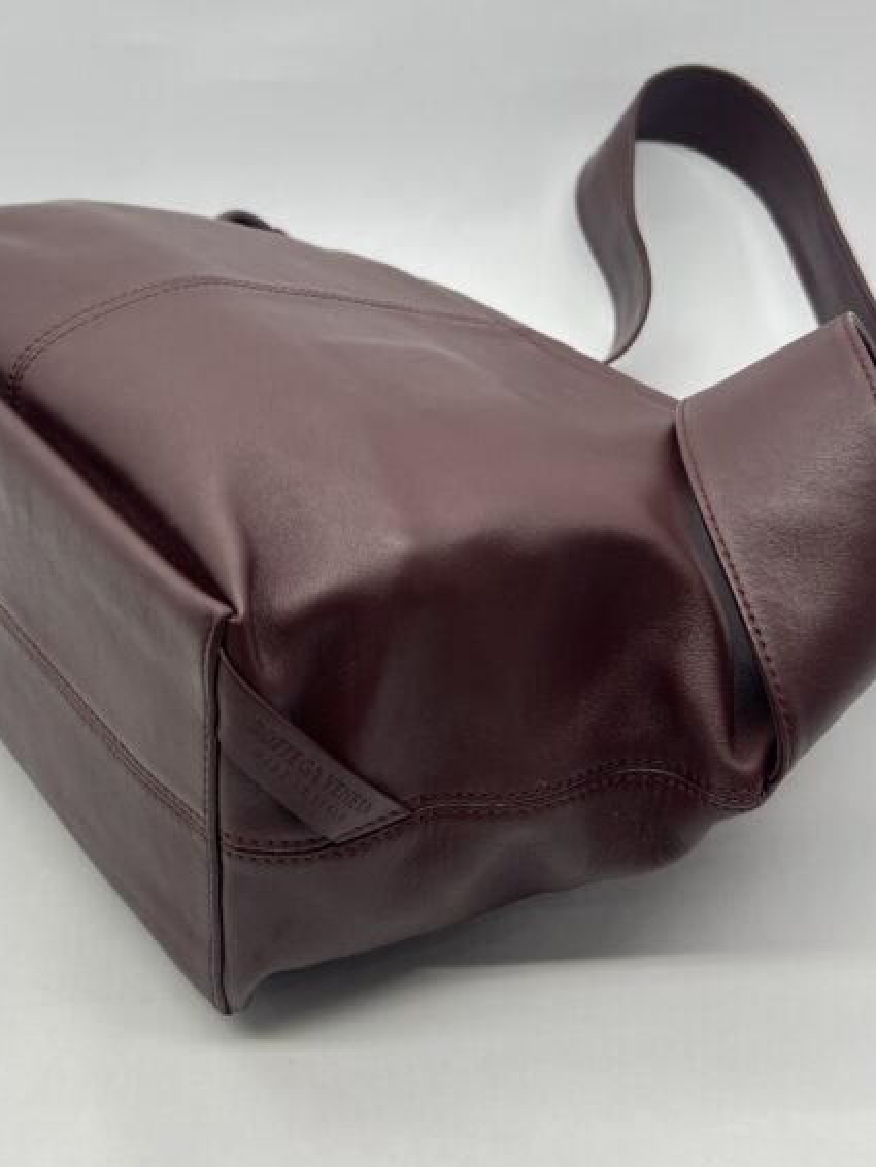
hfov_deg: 30.8
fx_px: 1585
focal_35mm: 47
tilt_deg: -27.3
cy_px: 429
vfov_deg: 40.1
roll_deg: +1.1
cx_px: 322
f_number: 1.5
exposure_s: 1/100
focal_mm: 5.7
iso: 32
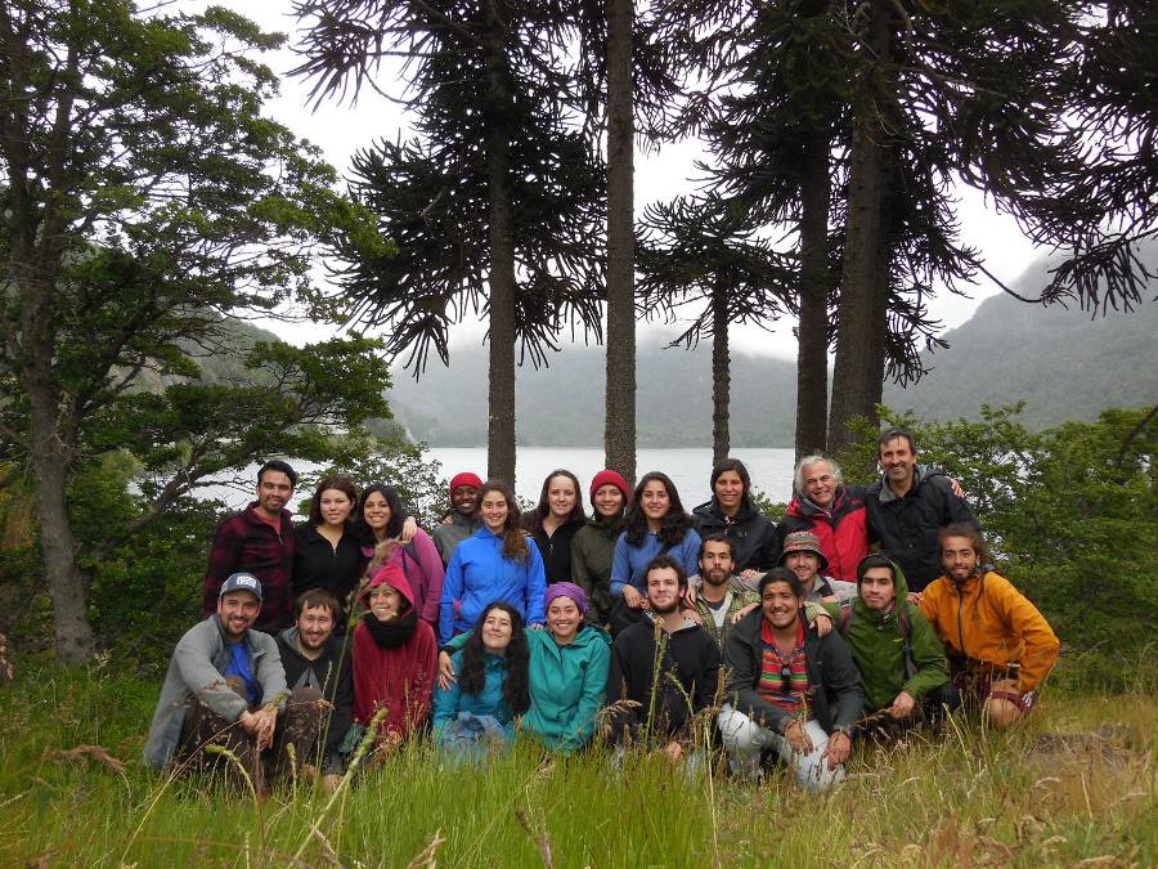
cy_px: 434
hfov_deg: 54.0
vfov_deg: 41.8
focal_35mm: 34
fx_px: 1137
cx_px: 579
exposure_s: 1/500
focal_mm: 6.1
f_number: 3.4
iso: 125
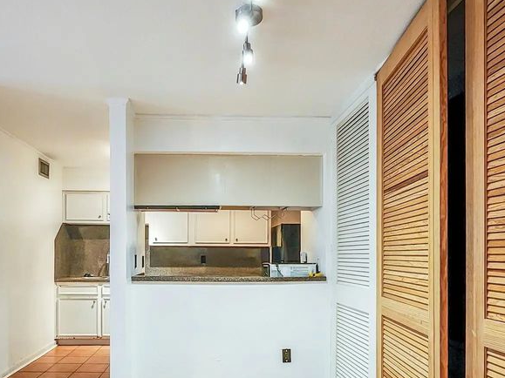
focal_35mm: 23
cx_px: 201
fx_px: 335
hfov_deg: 73.1
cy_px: 242
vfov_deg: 57.9
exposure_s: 1/30
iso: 500
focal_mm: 2.2
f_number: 2.2
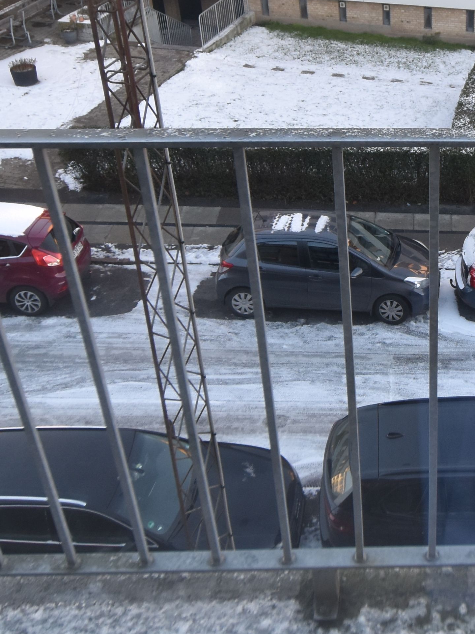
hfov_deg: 30.3
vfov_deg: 41.8
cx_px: 456
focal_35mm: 45
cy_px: 241
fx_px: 823
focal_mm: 10
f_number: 5
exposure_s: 1/125
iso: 400
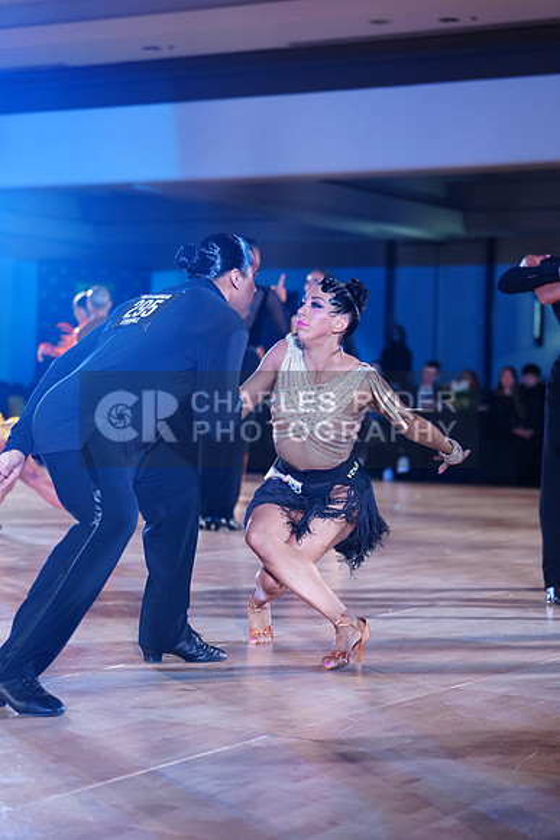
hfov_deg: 17.5
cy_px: 420
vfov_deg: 26.0
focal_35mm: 78
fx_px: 1819
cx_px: 280
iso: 2500
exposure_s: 1/320
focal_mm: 78
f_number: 2.8
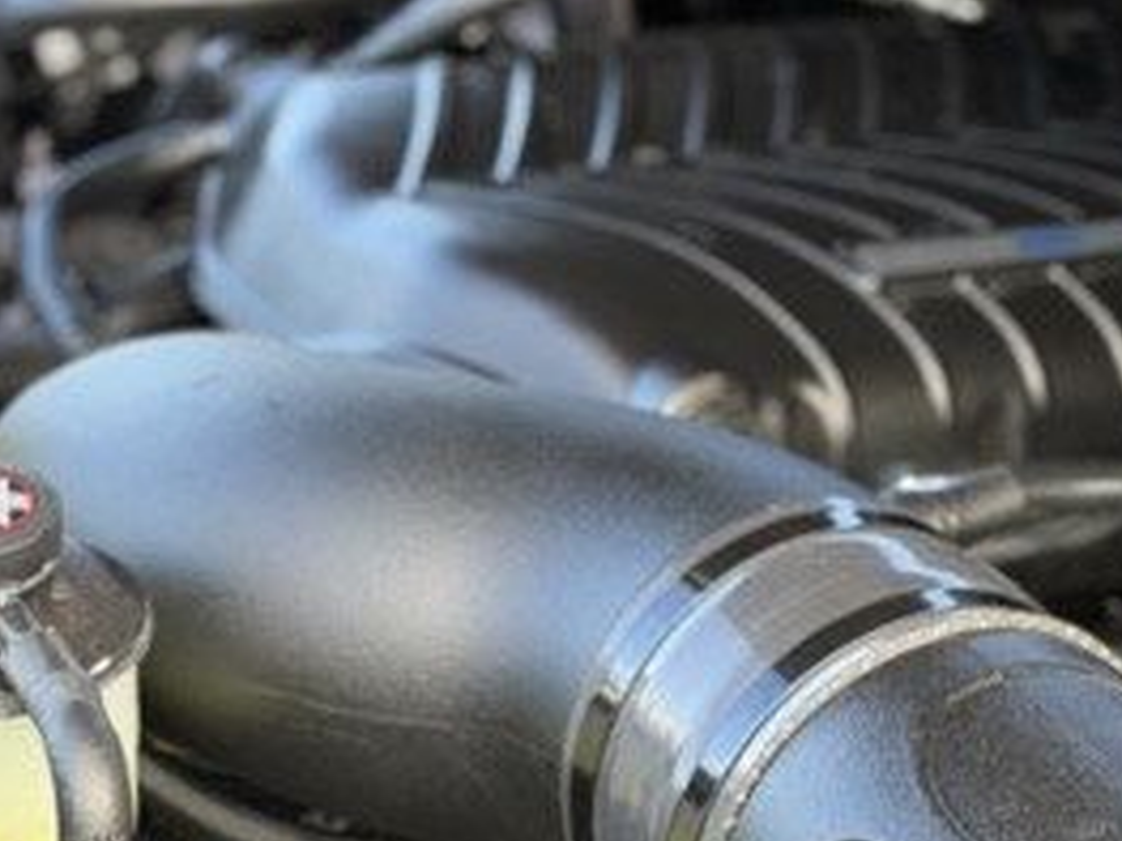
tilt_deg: -25.8
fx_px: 3791
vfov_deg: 12.7
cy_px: 465
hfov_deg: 16.8
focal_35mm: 117
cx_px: 567
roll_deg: -2.5
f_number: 1.78
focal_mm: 6.76
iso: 200
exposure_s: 1/194
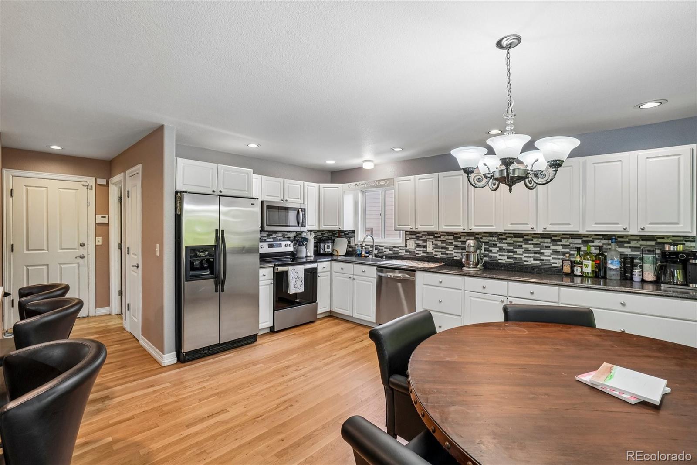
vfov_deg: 77.3
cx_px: 348
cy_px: 232
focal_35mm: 15
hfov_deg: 100.4
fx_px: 290
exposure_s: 1/30
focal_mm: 10
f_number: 8
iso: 400
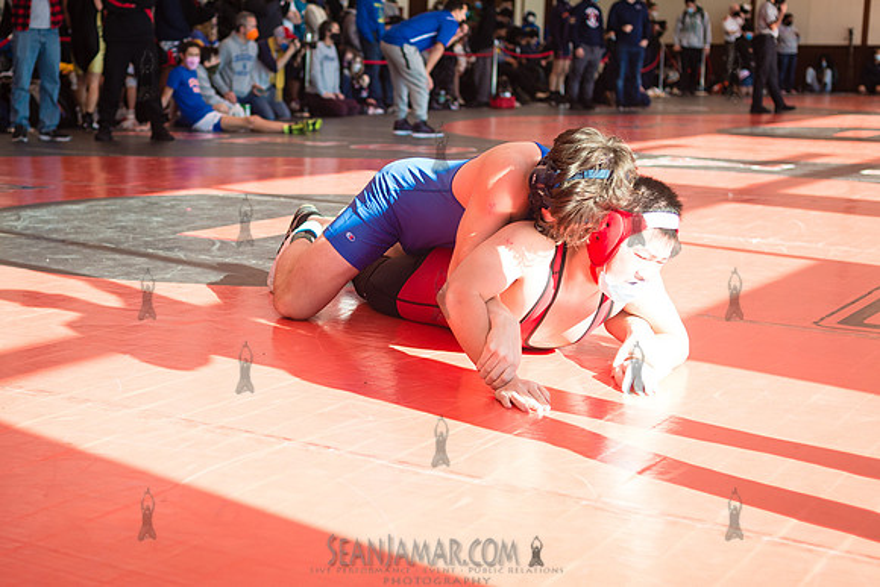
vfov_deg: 23.1
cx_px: 326
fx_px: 1434
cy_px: 313
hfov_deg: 33.9
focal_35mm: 59
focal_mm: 35
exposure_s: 1/400
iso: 400
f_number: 2.8
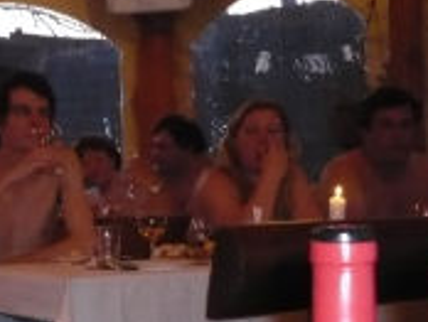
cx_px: 55
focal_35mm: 113
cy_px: 224
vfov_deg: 13.1
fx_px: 1399
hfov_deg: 17.2
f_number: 2.8
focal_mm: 5.8
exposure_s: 1/30
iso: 400
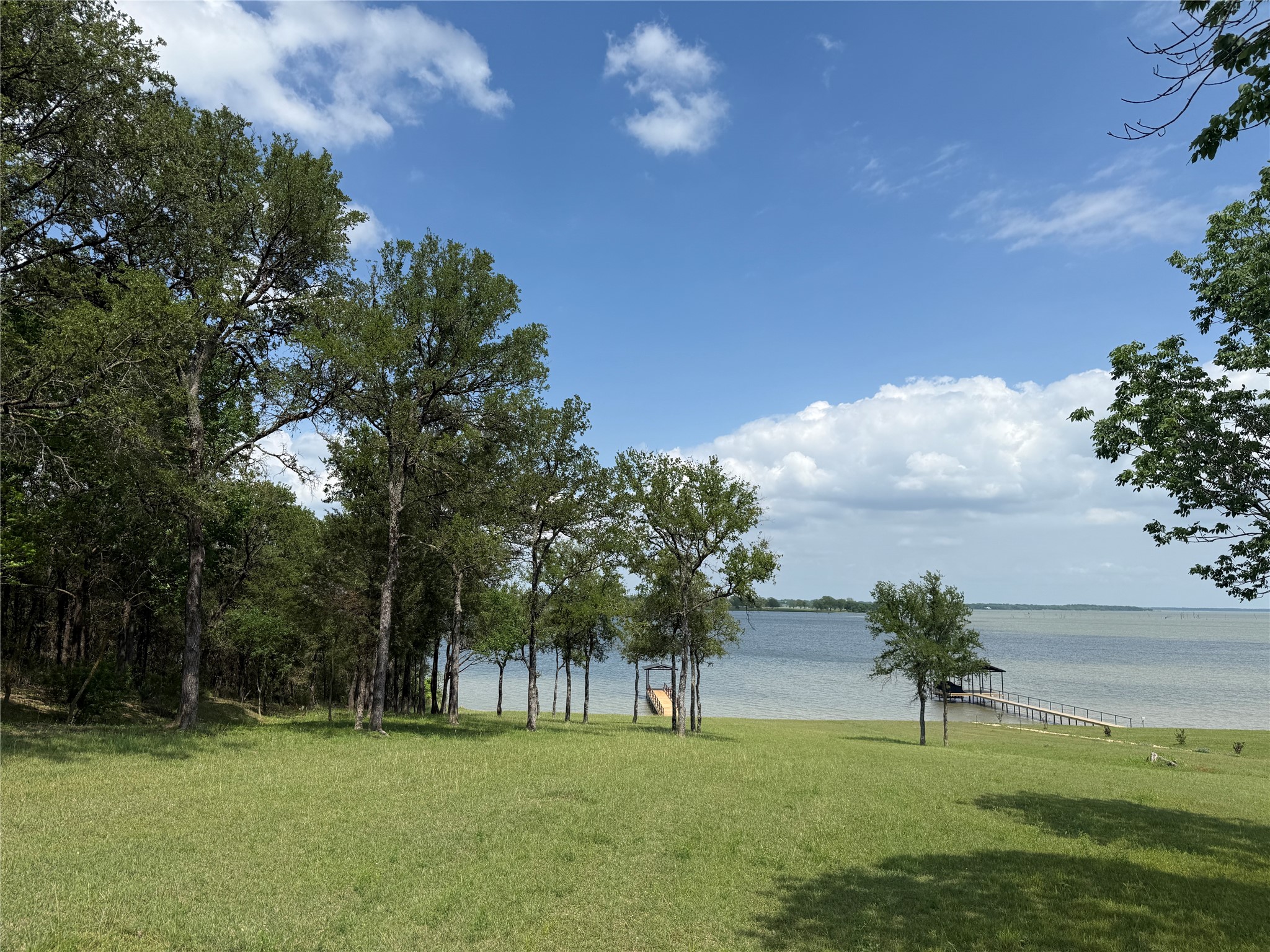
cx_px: 635
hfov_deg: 71.6
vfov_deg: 56.8
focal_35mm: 24
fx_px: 881
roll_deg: -1.3
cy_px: 476
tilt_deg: +6.7
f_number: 1.78
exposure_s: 1/6173
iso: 80
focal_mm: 6.76
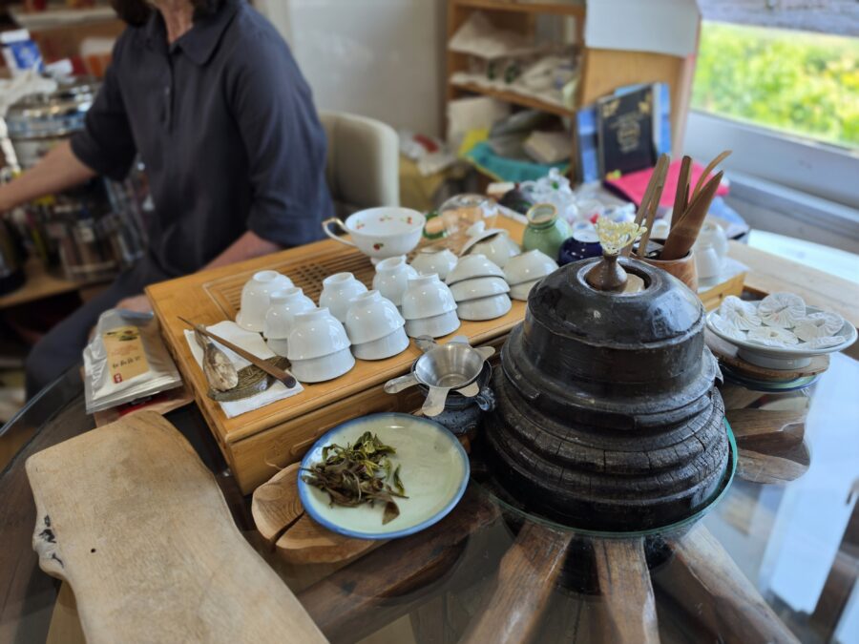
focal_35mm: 23
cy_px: 322
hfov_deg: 73.9
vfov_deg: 58.9
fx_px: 571
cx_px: 430
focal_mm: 6.5
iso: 16
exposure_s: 1/120
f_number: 1.4
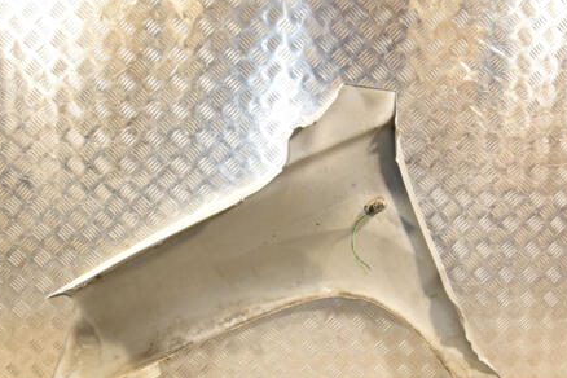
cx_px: 307
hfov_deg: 51.8
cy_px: 256
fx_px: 583
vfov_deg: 35.5
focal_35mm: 37
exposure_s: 1/200
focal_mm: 18
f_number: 6.3
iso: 800
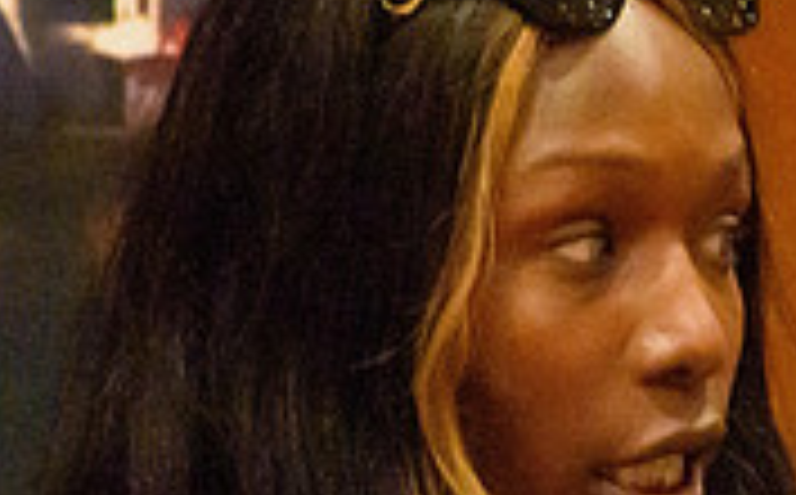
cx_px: 616
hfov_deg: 1.9
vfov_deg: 1.2
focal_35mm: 1104
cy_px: 547
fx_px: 23912
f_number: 5.6
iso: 12800
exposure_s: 1/125
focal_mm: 220
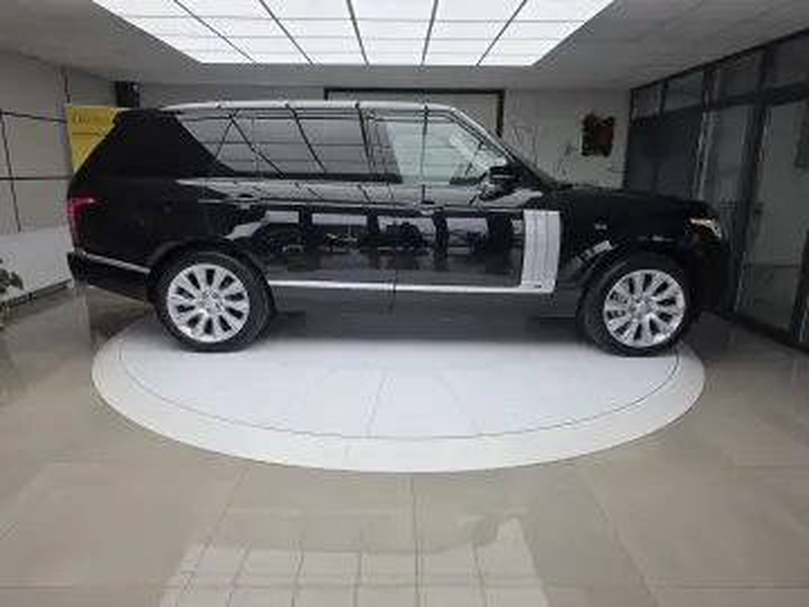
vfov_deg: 58.9
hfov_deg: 73.9
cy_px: 304
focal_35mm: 23
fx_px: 538
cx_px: 404
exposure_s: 1/111
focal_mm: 6.25
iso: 12
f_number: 1.7
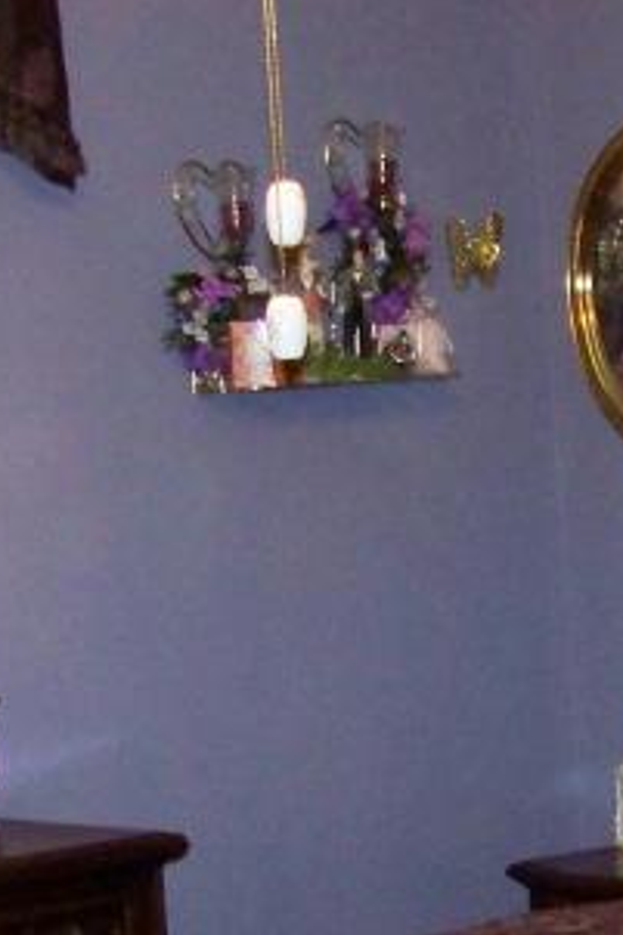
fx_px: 3300
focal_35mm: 127
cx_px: 604
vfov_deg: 16.1
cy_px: 642
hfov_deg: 10.7
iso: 200
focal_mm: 5.85
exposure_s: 1/30
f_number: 2.8
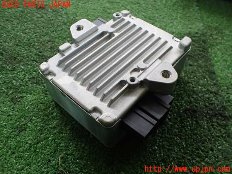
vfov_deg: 46.8
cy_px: 87
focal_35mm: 30
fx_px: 201
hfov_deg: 60.0
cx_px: 116
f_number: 2.3
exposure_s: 1/125
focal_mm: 5.4
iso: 640
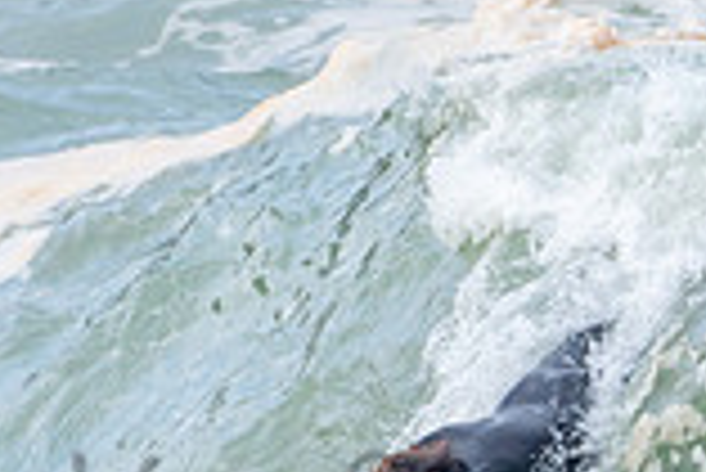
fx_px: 54215
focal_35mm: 2762
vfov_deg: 0.5
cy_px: 483
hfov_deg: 0.7
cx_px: 535
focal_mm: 500
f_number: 5.6
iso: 220
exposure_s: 1/1000
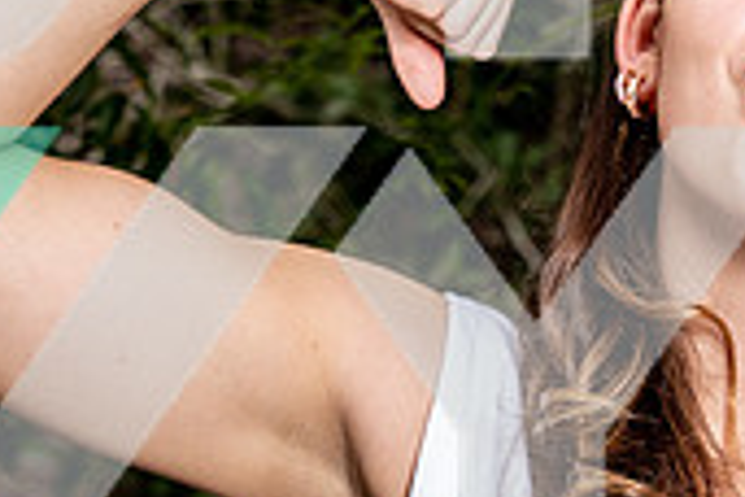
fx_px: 4345
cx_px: 715
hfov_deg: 9.7
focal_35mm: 210
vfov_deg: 6.5
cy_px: 360
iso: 320
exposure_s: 1/250
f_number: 5.6
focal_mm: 62
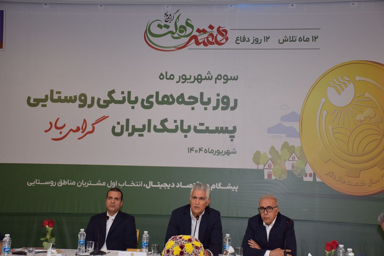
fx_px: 768
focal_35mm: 72
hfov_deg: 28.1
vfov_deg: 18.9
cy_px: 128
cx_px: 192
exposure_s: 1/100
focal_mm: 48
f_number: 4.5
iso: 800
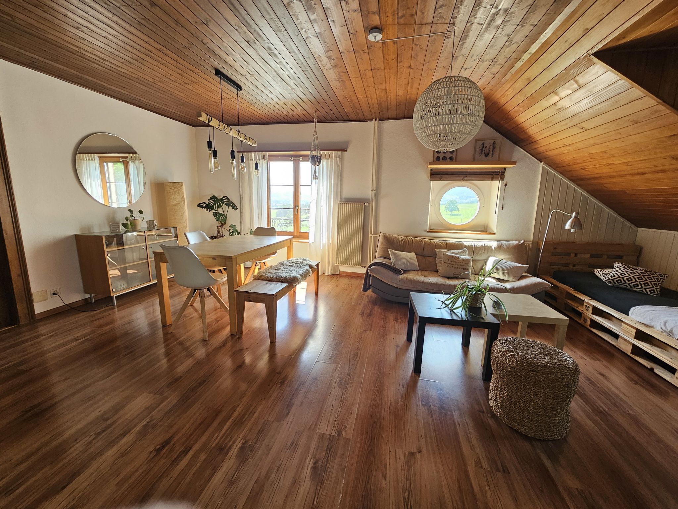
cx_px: 339
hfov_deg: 106.2
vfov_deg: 89.9
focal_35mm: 13
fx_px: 255
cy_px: 254
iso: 80
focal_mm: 2.2
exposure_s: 1/50
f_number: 2.2
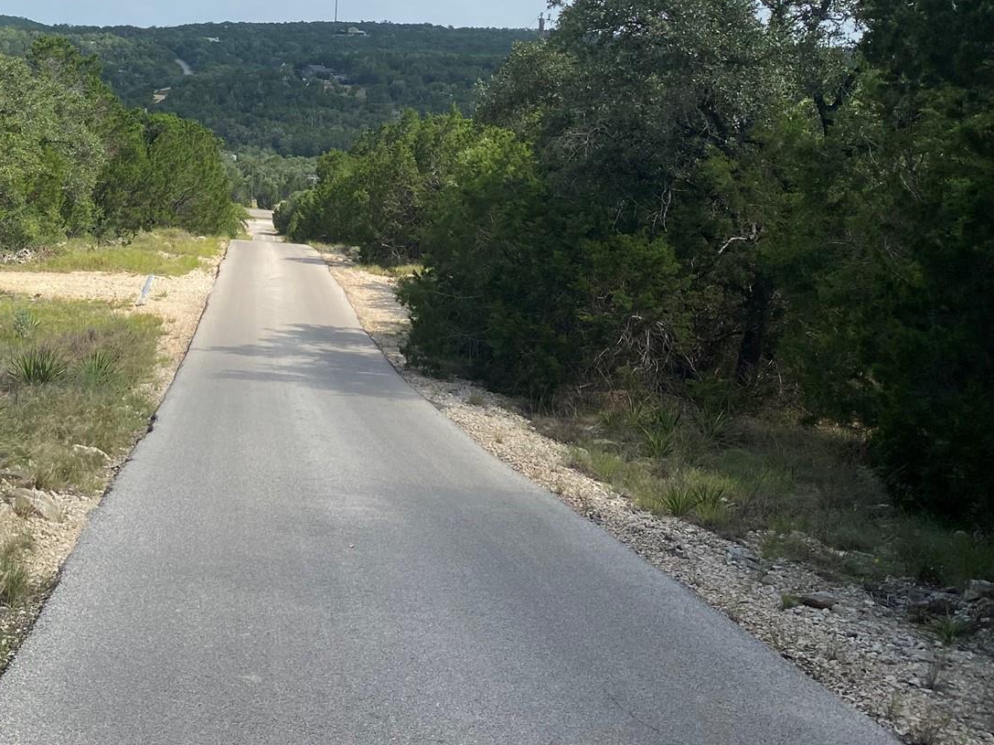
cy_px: 60
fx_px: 1407
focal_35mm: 49
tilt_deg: -0.3
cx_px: 242
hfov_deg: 37.9
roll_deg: -3.1
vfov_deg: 28.4
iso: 32
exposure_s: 1/3125
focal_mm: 4.25
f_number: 1.8
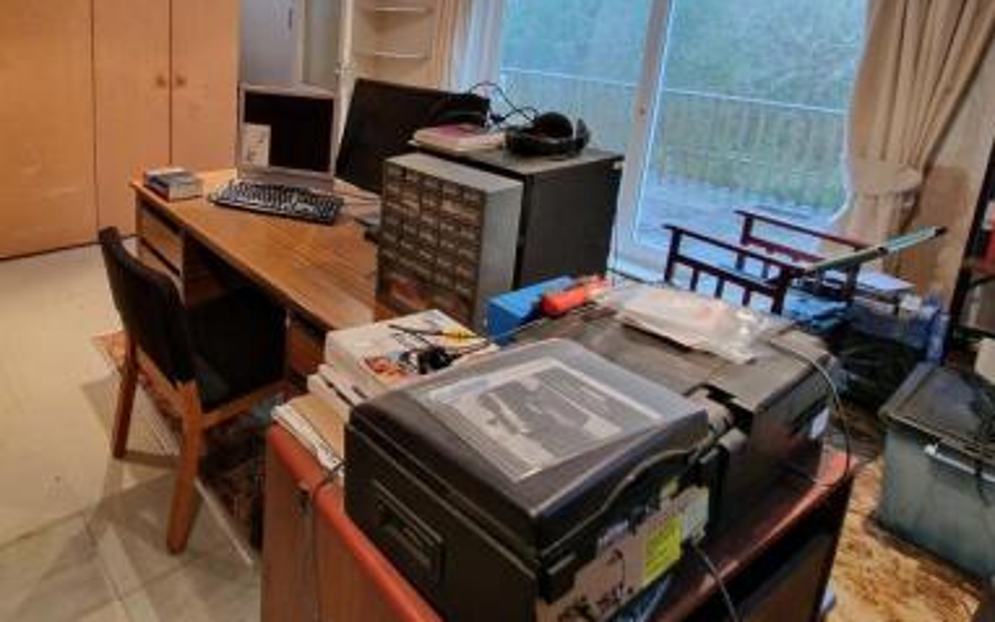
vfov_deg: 53.7
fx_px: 570
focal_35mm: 21
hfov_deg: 78.5
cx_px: 301
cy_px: 129
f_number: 2.2
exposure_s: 1/33
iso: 320
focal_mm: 2.2
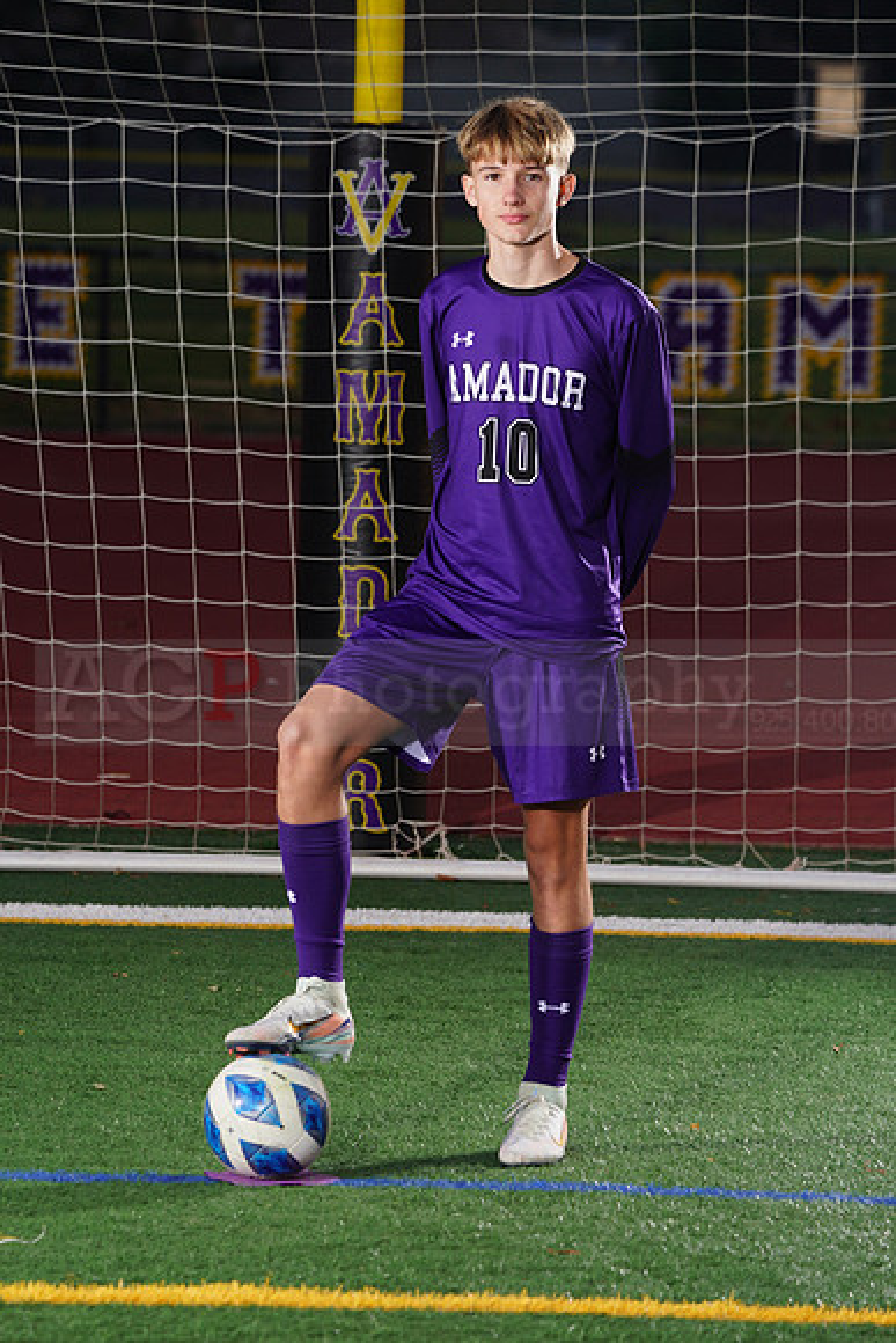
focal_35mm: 212
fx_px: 7909
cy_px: 672
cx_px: 448
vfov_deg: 9.7
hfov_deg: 6.5
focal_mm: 212
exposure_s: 1/200
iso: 200
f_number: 7.1
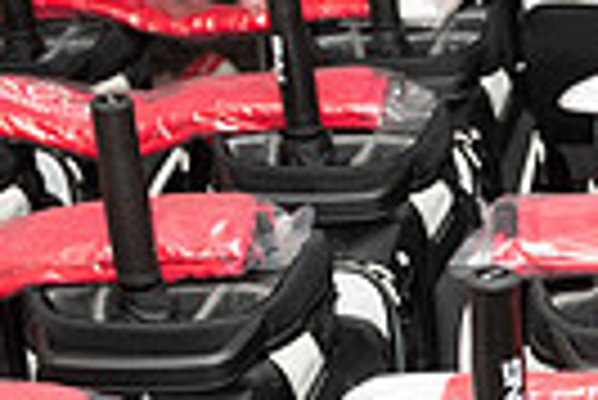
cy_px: 737
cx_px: 962
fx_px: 2611
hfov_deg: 12.3
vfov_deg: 8.4
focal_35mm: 157
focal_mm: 36
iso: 320
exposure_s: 1/80
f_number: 5.6
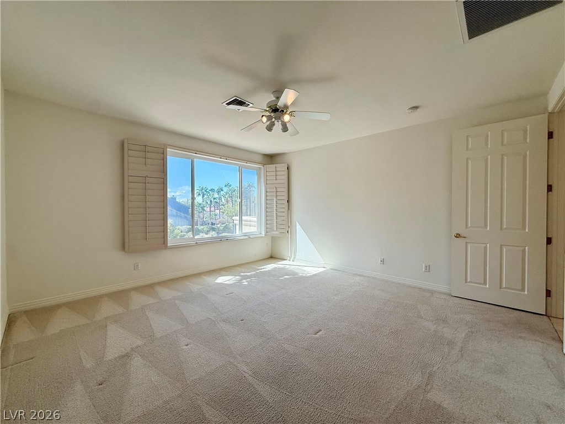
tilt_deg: -1.0
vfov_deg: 85.7
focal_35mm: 14
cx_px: 282
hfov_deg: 102.1
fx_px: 229
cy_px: 212
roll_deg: +0.0
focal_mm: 2.22
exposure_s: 1/398
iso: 50
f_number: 2.2
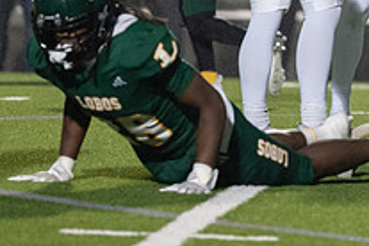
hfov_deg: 2.9
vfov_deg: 2.0
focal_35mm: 704
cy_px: -160
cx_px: 418
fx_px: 7215
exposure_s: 1/1250
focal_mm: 200
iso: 3200
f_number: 2.8
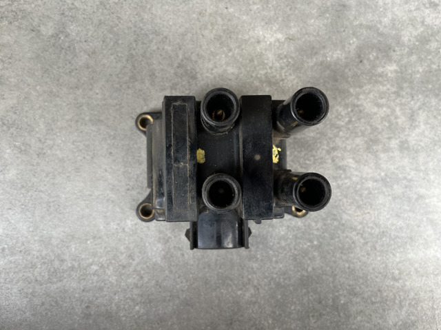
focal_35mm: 26
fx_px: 331
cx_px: 220
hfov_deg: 67.3
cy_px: 165
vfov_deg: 53.0
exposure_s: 1/129
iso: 32
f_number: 1.6
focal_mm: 5.1
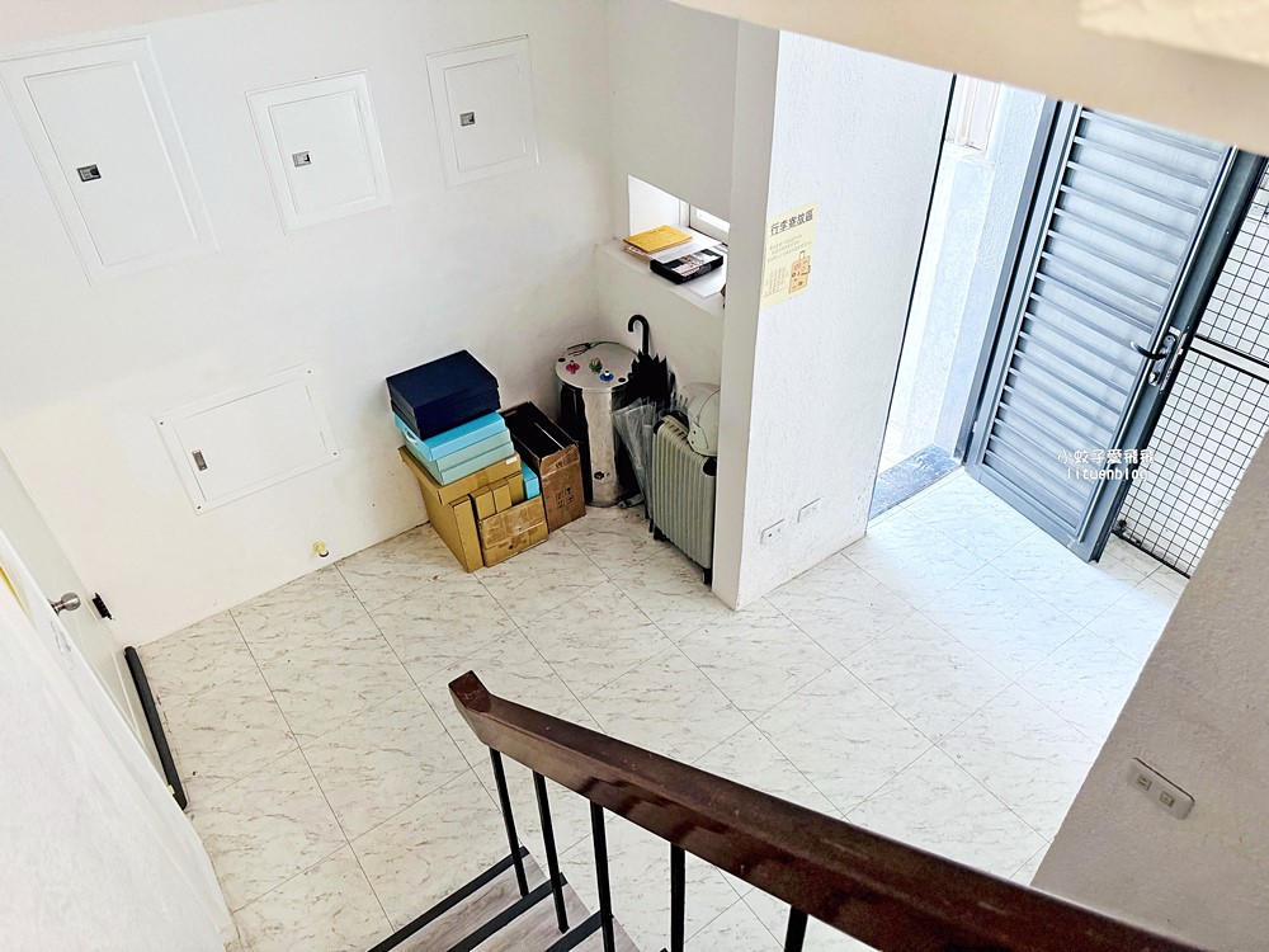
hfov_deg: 71.6
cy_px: 476
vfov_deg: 56.8
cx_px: 634
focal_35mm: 24
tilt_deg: -39.0
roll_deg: +2.1
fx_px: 880
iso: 320
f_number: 1.78
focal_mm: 6.76
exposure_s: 1/60
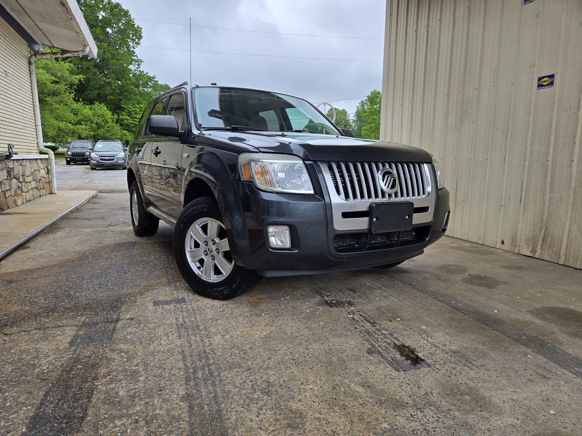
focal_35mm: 23
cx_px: 291
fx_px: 387
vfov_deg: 58.9
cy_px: 218
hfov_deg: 73.9
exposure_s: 1/1027
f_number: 1.8
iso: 25
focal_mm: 5.4
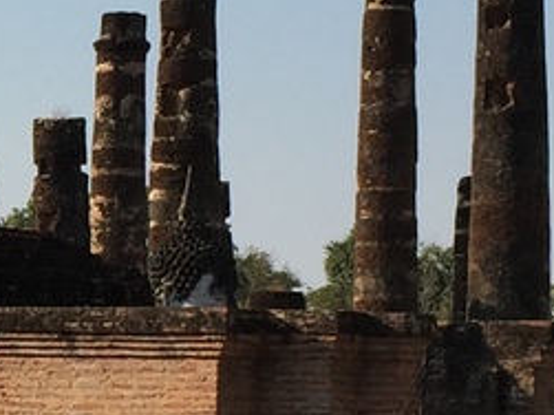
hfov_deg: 10.3
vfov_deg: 8.0
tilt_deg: +2.3
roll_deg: -1.5
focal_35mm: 185
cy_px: 311
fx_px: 2959
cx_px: -278
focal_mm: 4.15
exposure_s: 1/1980
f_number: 2.2
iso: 32
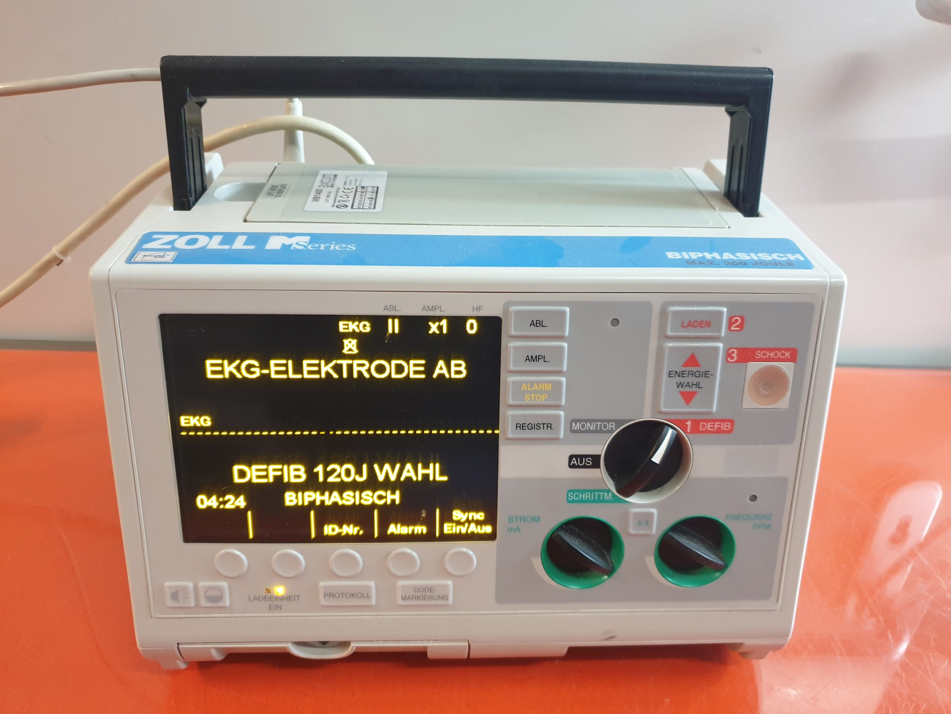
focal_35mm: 26
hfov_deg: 67.3
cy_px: 357
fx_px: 714
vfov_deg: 53.1
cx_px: 476
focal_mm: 4.3
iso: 250
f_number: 1.5
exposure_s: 1/33
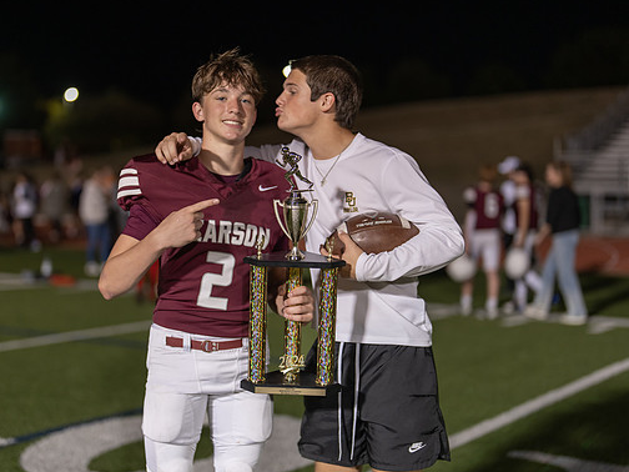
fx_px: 1108
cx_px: 274
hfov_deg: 31.6
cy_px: 236
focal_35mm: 61
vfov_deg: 24.0
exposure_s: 1/320
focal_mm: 50
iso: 640
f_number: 1.2
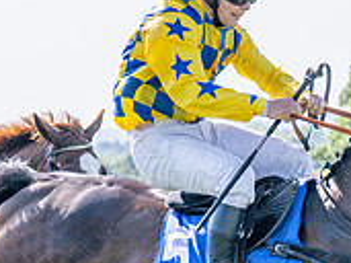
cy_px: 292
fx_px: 3688
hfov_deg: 5.4
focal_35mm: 364
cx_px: -313
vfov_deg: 4.1
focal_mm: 70
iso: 200
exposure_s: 1/2000
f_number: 4
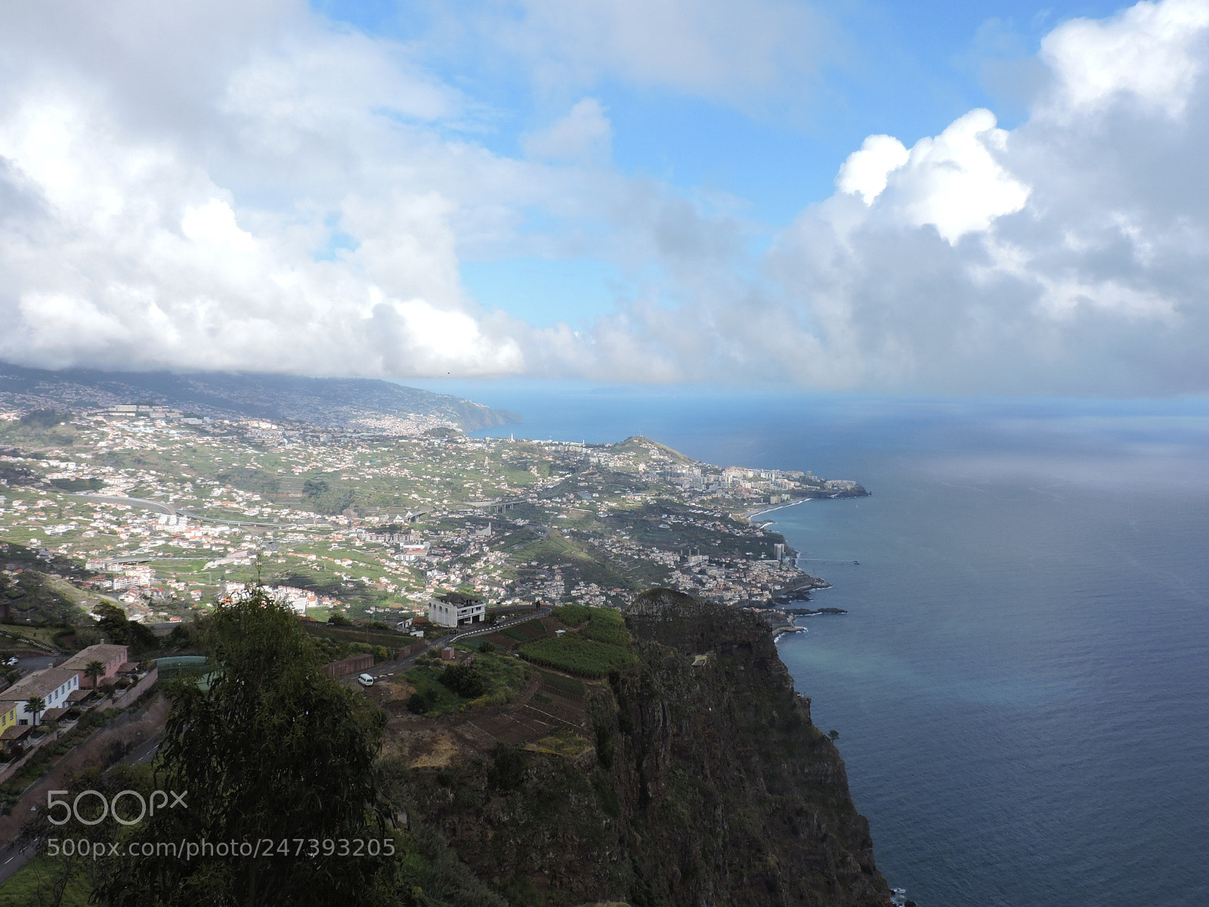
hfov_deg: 55.4
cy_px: 454
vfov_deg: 42.9
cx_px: 604
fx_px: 1153
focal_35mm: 33
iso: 100
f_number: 3.2
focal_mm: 5.9
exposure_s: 1/1250
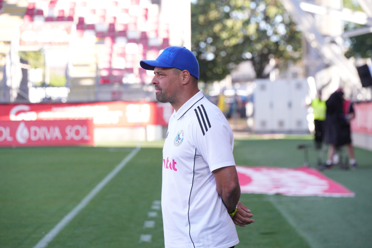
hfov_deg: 15.9
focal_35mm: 129
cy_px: 124
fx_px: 1333
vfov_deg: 10.6
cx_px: 186
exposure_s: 1/1600
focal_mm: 129
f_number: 5
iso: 2500
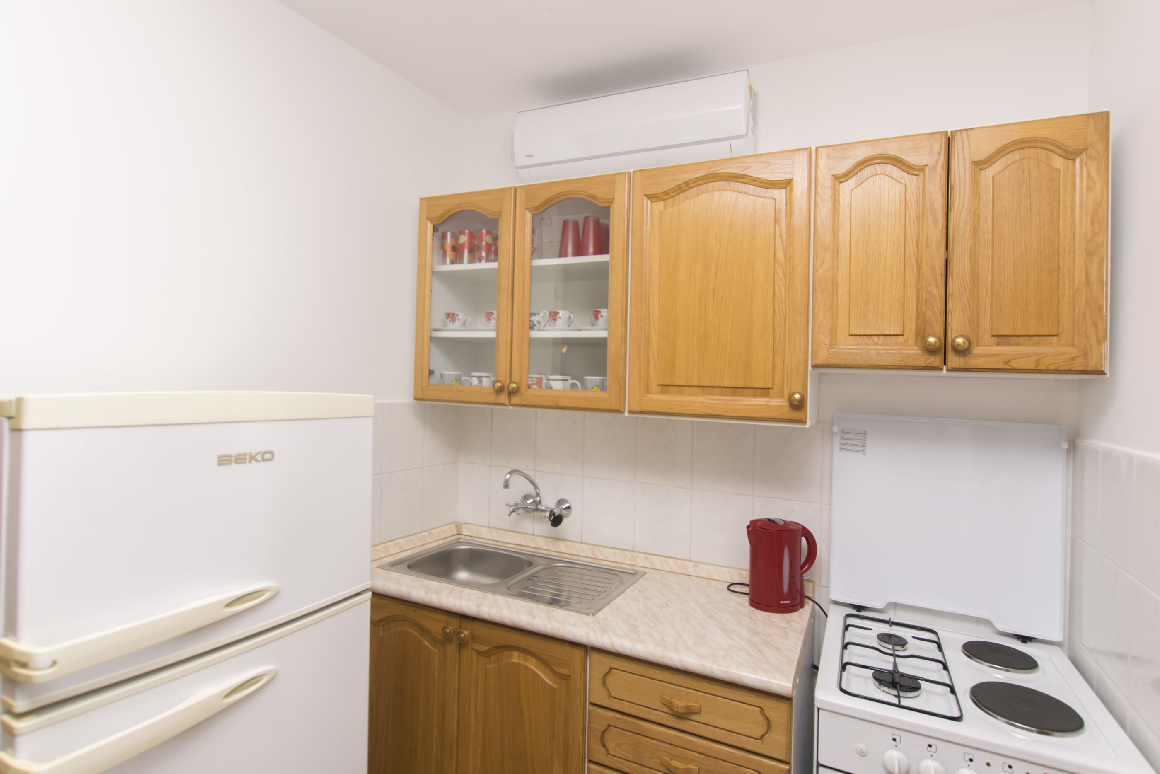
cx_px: 580
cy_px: 387
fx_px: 580
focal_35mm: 18
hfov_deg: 90.0
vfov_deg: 67.4
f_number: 5.6
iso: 200
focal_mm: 12
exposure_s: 1/160
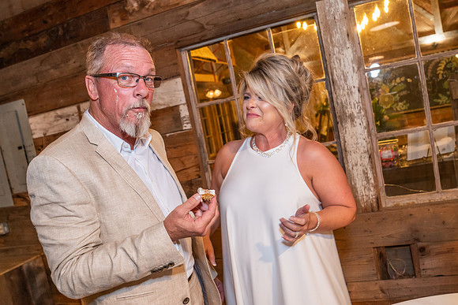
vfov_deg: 44.2
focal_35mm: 30
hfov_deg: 62.5
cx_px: 247
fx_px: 377
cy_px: 152
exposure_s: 1/60
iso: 1600
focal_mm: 24
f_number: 4.5
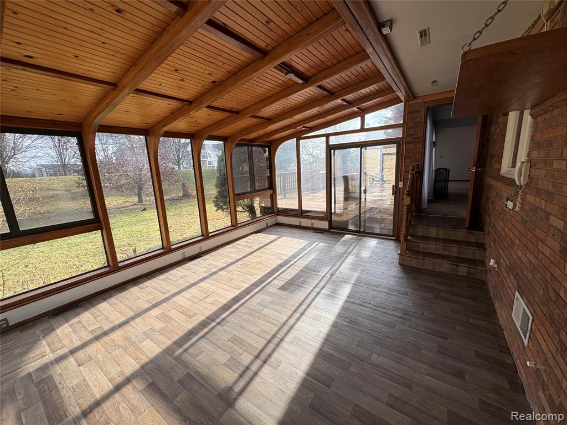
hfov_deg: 102.1
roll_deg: +2.5
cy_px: 212
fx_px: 229
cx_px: 284
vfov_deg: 85.7
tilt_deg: -11.5
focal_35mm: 14
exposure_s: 1/224
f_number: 2.2
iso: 40
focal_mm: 2.22
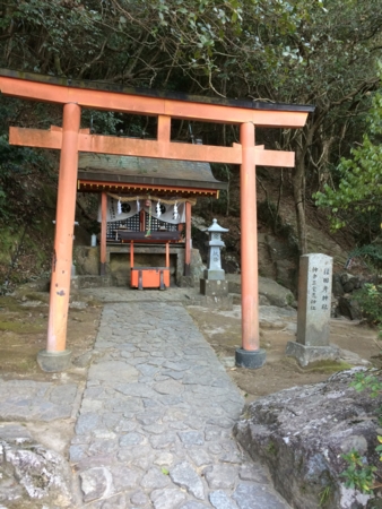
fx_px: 426
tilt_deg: +0.4
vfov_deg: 61.6
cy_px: 254
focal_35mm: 29
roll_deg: -1.0
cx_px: 191
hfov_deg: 48.3
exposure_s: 1/30
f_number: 2.2
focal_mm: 4.15
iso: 80
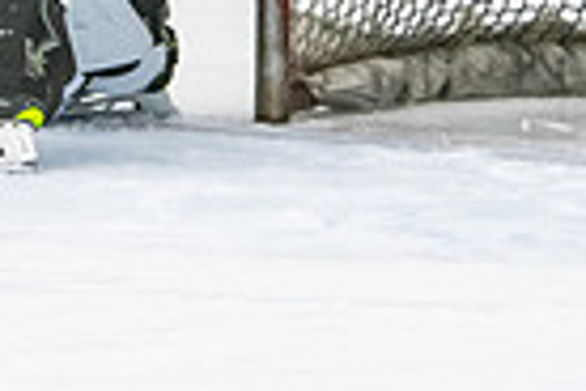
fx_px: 11866
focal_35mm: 729
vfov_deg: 1.9
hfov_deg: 2.8
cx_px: -11
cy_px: -372
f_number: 2.8
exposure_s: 1/800
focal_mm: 125
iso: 4000
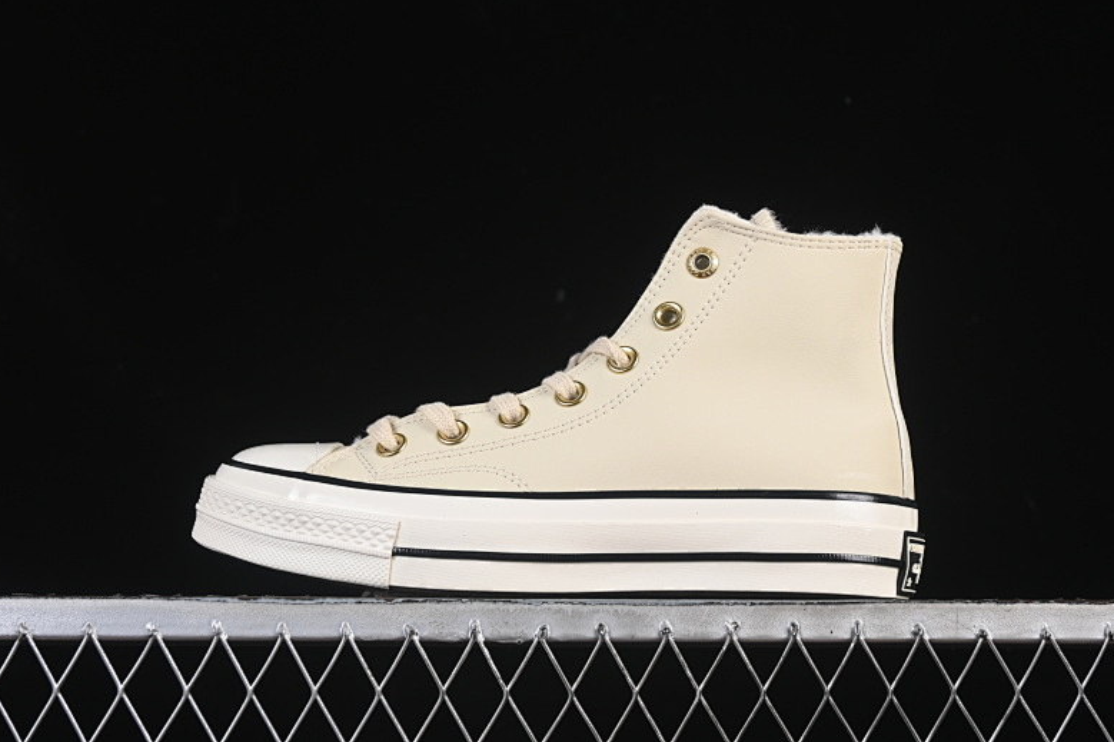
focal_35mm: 77
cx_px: 562
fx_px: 2382
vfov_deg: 17.7
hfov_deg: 26.3
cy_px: 362
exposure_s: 1/80
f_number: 8
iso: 160
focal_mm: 50
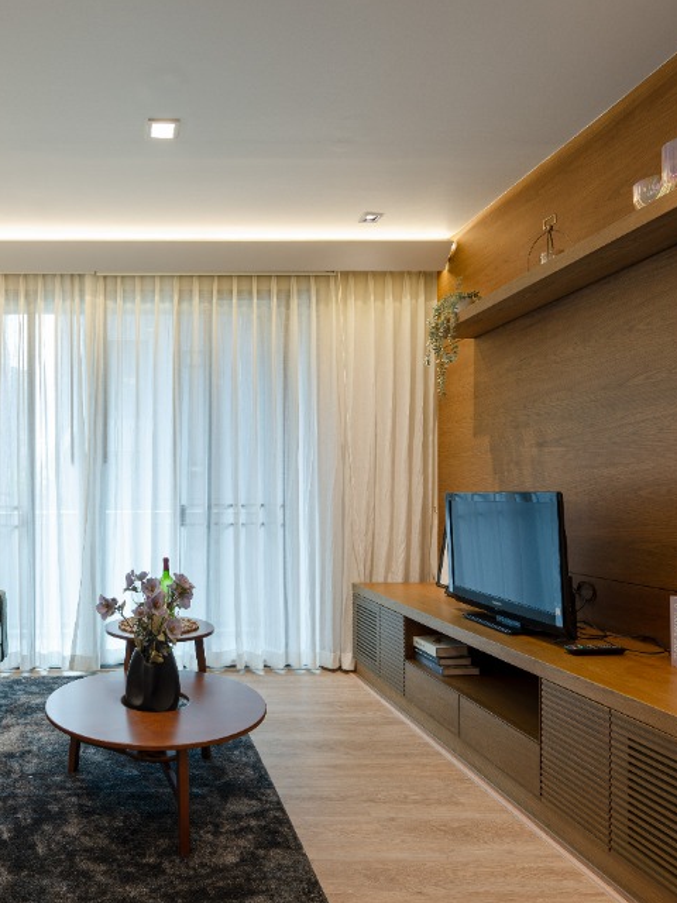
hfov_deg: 59.7
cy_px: 452
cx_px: 161
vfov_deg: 79.0
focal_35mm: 21
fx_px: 548
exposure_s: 1/3
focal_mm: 14
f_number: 7.1
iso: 100
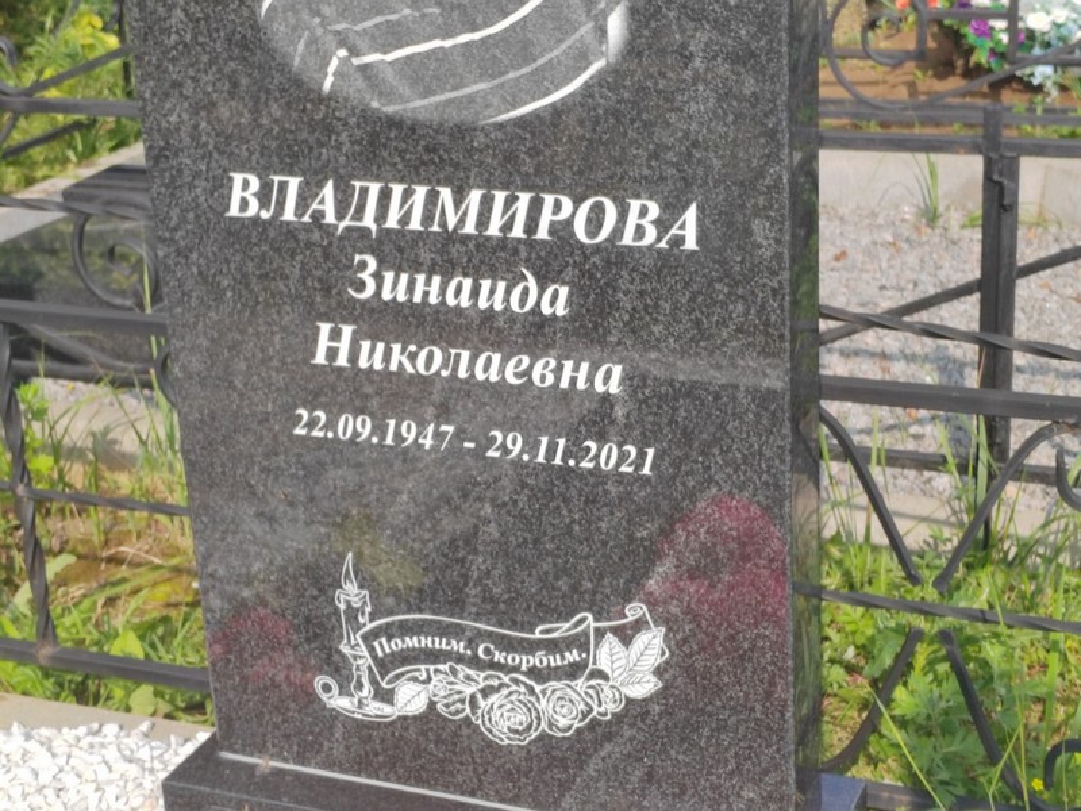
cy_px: 406
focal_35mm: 68
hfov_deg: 28.6
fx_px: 2124
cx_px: 540
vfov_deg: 21.6
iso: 100
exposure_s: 1/770
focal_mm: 5.52
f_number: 1.9
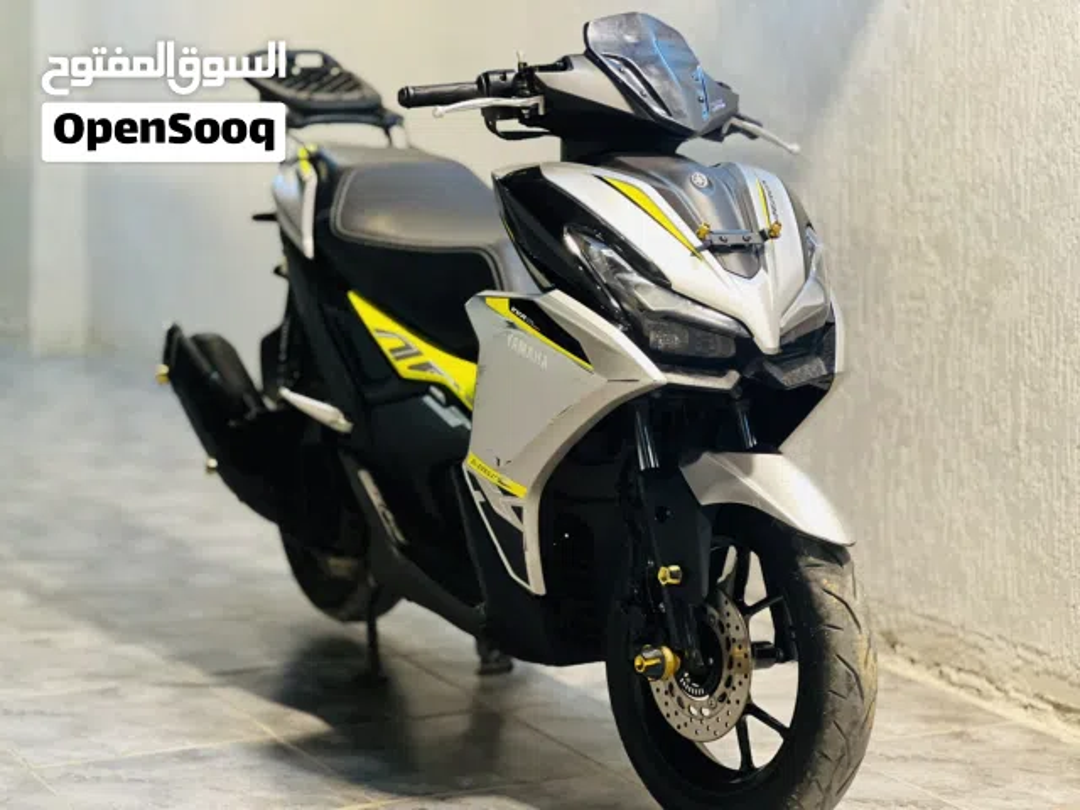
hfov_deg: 25.3
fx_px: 2402
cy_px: 405
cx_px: 540
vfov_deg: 19.1
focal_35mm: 77
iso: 400
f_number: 2.8
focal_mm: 9
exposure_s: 1/14
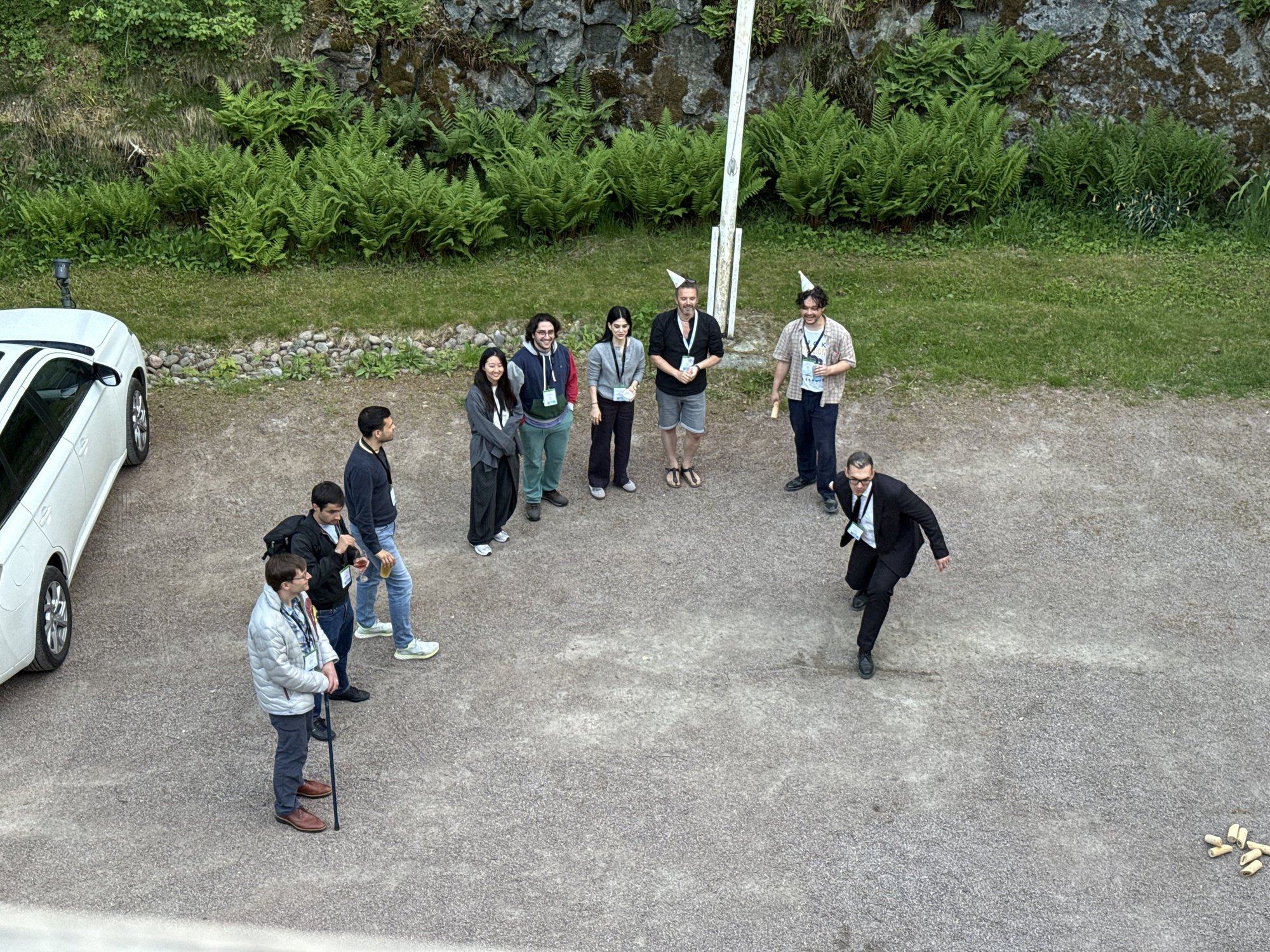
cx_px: 635
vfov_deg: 30.3
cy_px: 476
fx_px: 1761
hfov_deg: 39.7
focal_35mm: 48
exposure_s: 1/77
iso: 100
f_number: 1.78
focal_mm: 6.76
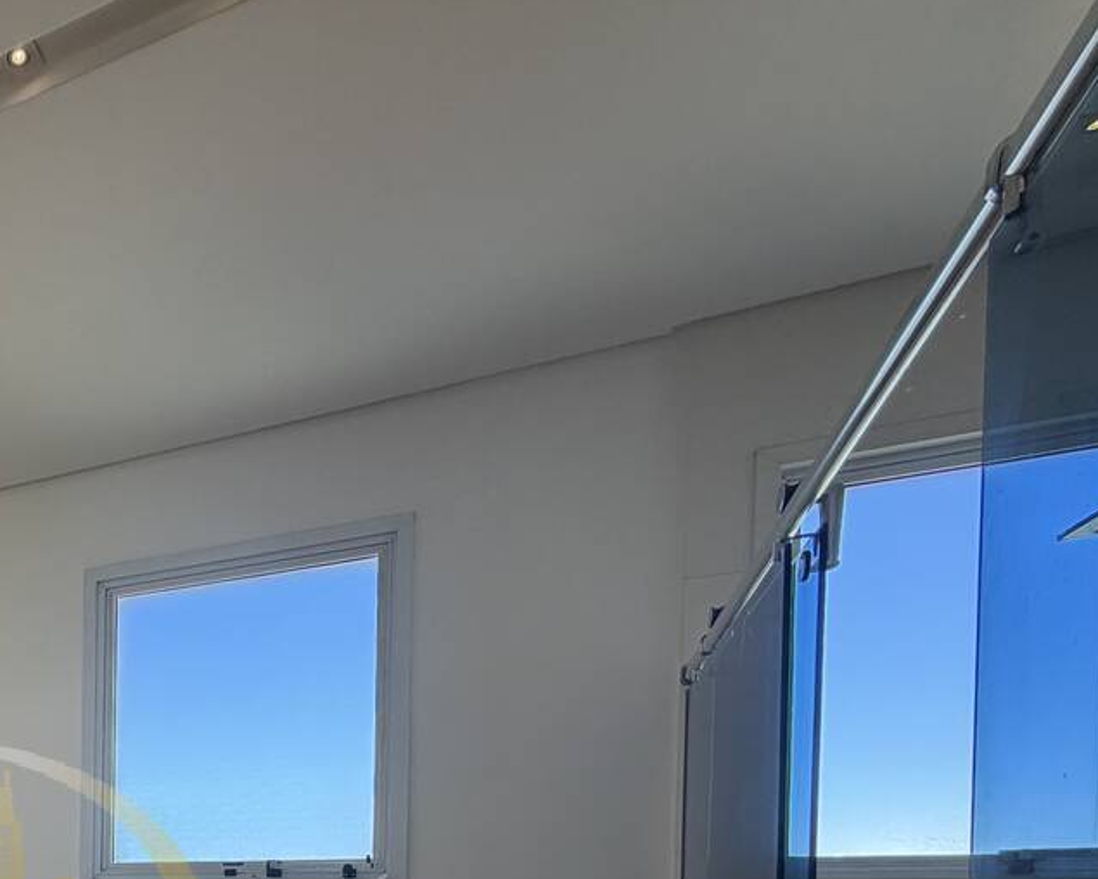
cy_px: 926
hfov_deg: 45.2
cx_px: -71
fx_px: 1007
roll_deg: -0.9
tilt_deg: -0.7
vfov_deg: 39.9
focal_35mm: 31
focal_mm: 2.22
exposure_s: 1/121
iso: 64
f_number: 2.2
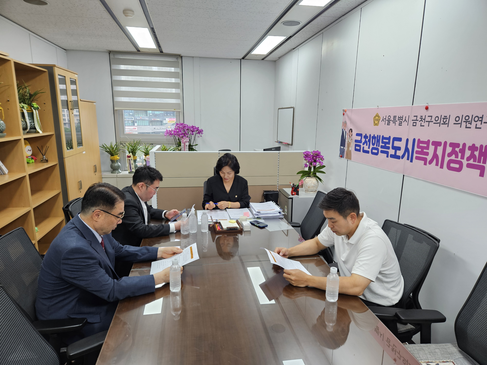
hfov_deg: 73.9
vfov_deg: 58.9
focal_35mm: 23
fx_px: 324
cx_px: 244
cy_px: 182
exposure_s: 1/120
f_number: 1.8
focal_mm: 5.4
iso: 125
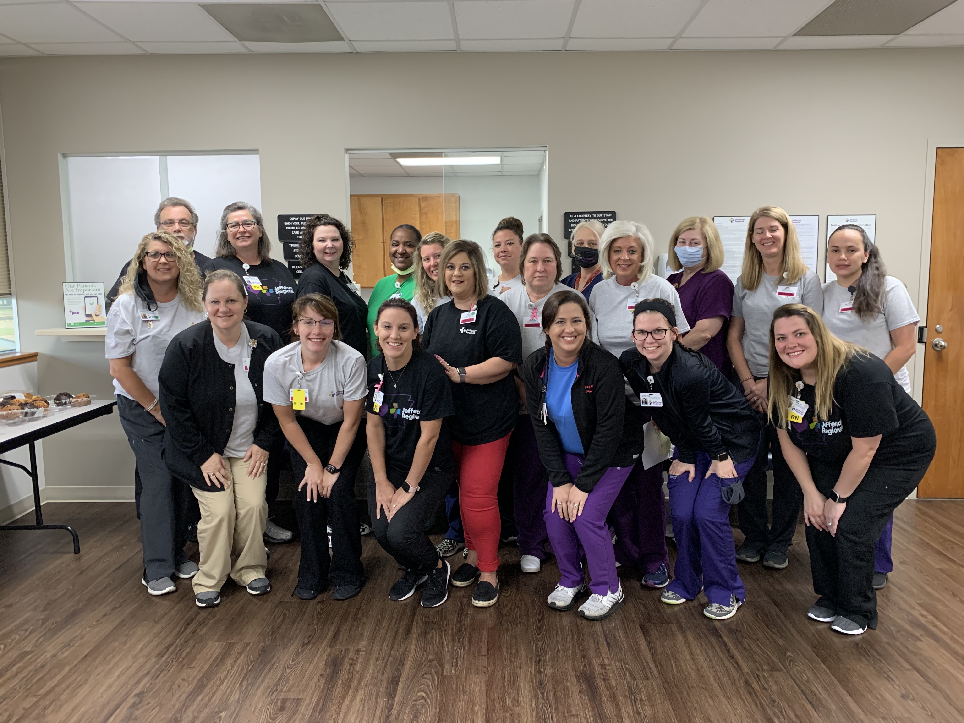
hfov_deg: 67.3
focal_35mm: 26
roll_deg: +0.5
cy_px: 362
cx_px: 482
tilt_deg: -6.5
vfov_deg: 53.1
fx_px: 724
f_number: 1.8
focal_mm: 4.25
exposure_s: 1/60
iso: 250
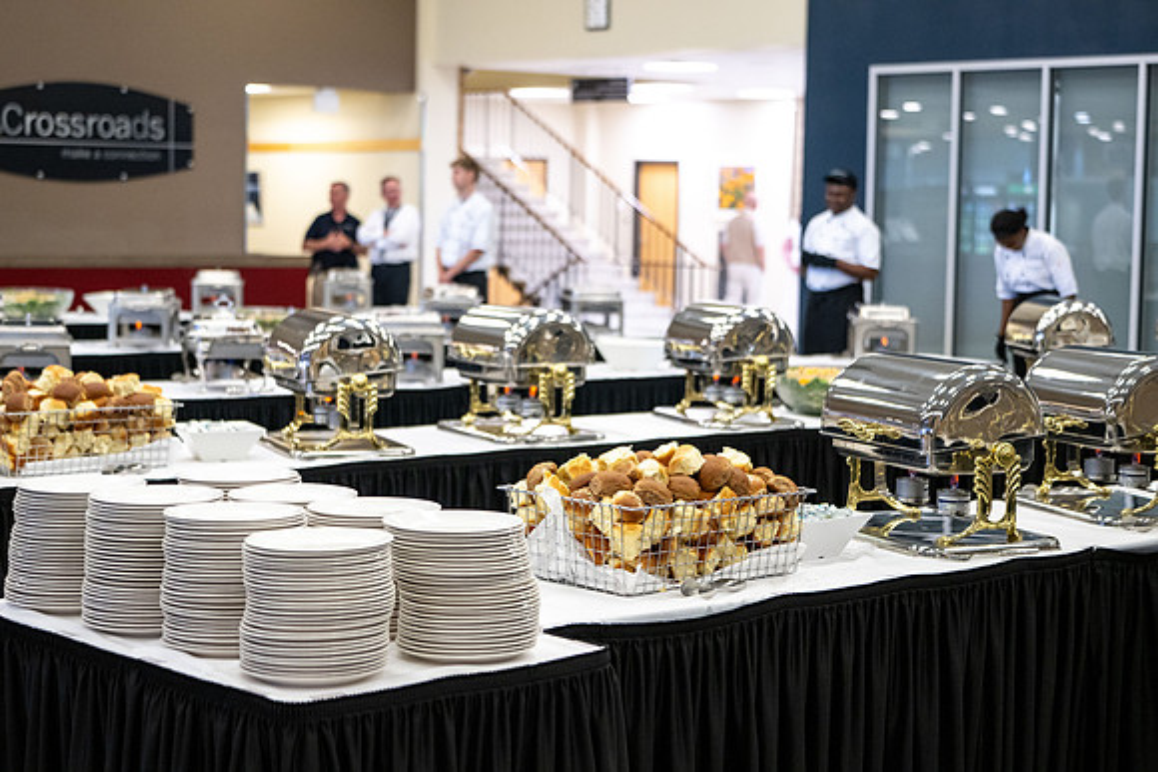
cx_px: 579
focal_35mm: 70
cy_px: 386
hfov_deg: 28.8
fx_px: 2252
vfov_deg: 19.5
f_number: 2.8
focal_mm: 70
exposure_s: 1/250
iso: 2000
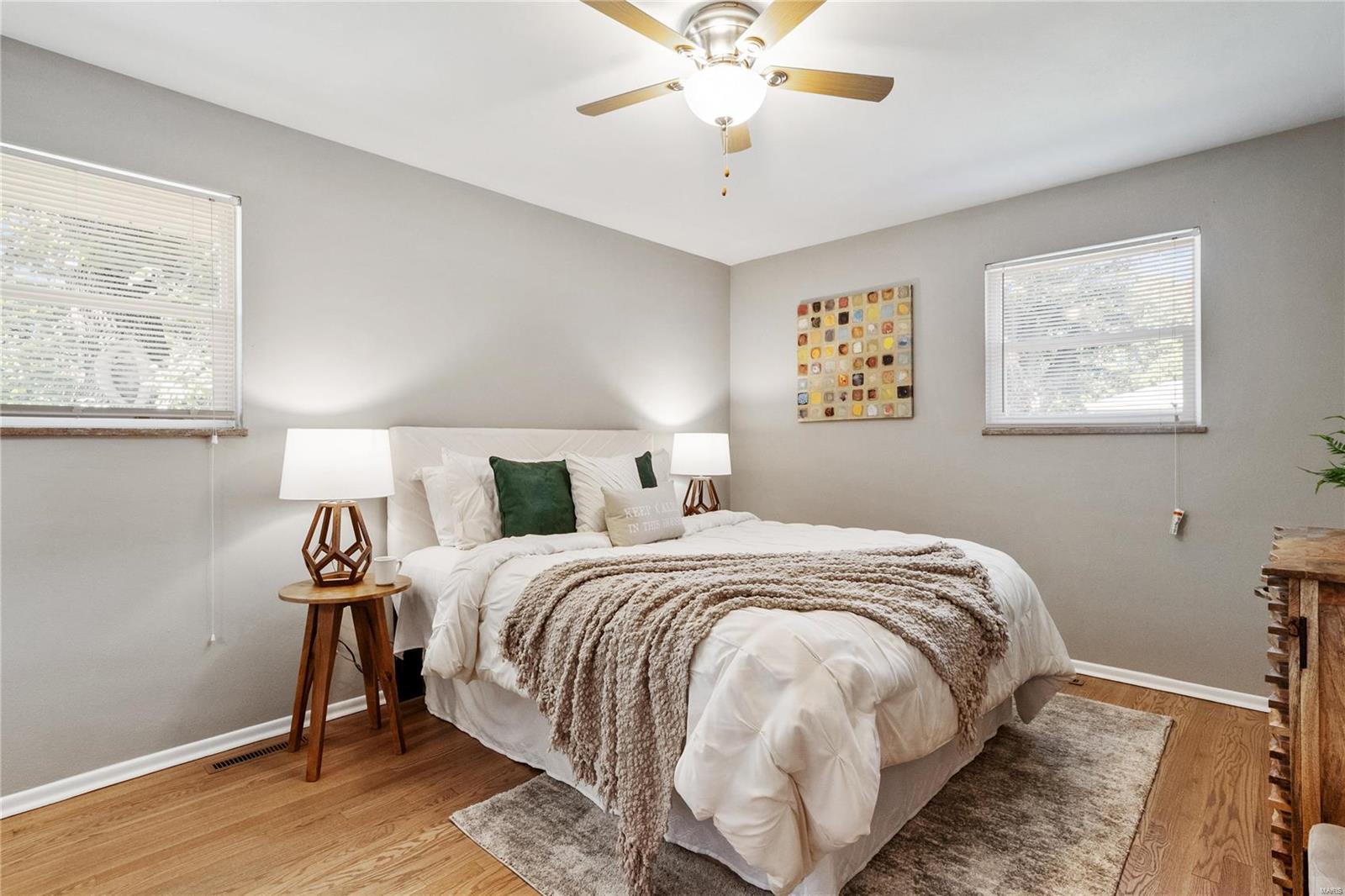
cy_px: 448
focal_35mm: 18
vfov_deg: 67.4
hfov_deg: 90.0
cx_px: 672
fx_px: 672
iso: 400
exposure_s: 1/3
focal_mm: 9
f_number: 9
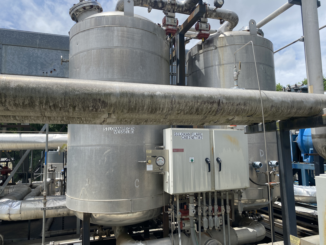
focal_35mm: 26
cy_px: 122
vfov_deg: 53.1
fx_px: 245
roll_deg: +1.1
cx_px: 163
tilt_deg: +4.5
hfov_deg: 67.3
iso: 32
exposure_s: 1/2513
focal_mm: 4.25
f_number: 1.8
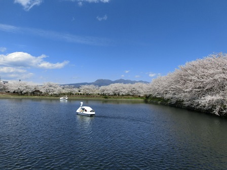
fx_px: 164
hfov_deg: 69.4
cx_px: 114
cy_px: 85
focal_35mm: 25
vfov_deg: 54.9
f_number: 8
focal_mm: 4.4
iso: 80
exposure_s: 1/320
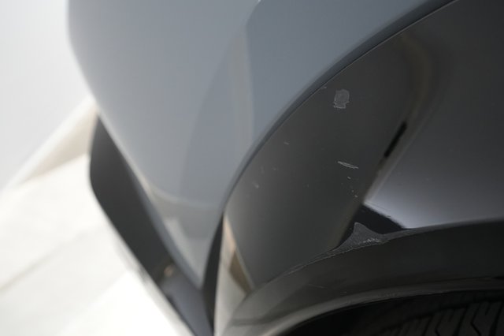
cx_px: 252
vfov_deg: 46.4
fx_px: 392
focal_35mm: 28
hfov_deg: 65.5
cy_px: 168
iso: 3200
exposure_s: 1/100
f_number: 4.5
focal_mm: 28
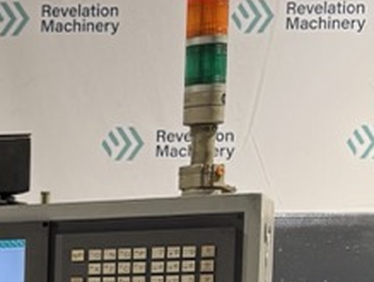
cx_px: -702
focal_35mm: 140
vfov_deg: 10.3
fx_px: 1515
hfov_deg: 10.5
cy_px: 431
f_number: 1.78
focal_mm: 6.76
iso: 125
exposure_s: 1/60
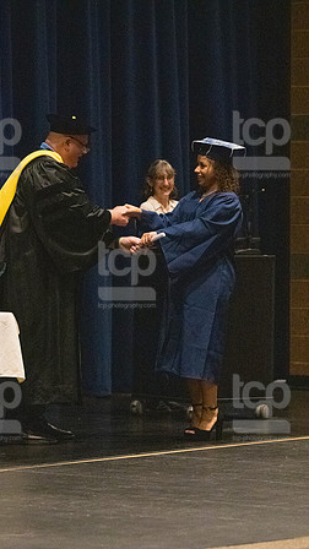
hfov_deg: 5.9
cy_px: 274
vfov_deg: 10.5
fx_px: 2986
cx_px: 127
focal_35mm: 205
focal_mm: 130
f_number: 3.2
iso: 10000
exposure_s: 1/400
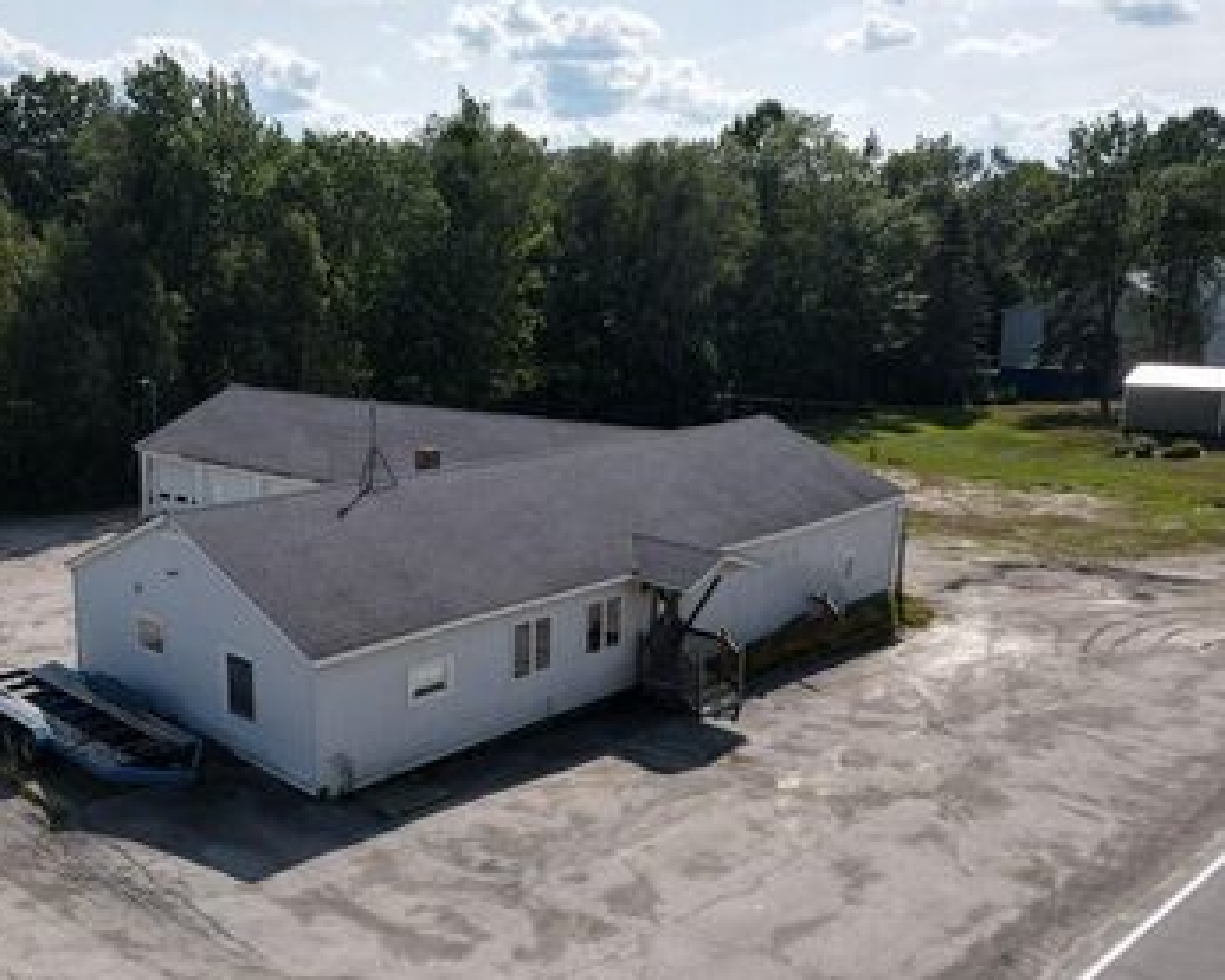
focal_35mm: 34
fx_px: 1233
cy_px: 581
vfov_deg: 43.2
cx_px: 412
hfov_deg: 51.9
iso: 100
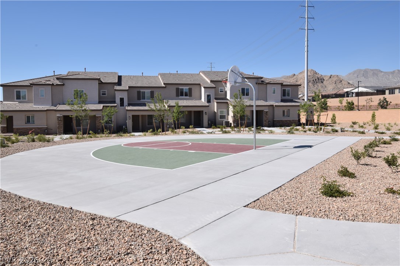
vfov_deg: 43.6
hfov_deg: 61.9
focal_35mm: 30
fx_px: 333
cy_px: 133
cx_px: 200
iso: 100
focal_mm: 20
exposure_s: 1/60
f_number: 20
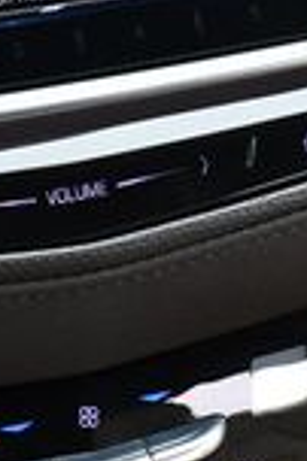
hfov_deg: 9.0
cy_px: 36
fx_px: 1949
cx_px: 0
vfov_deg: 13.4
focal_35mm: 152
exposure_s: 1/250
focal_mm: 18
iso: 400
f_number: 5
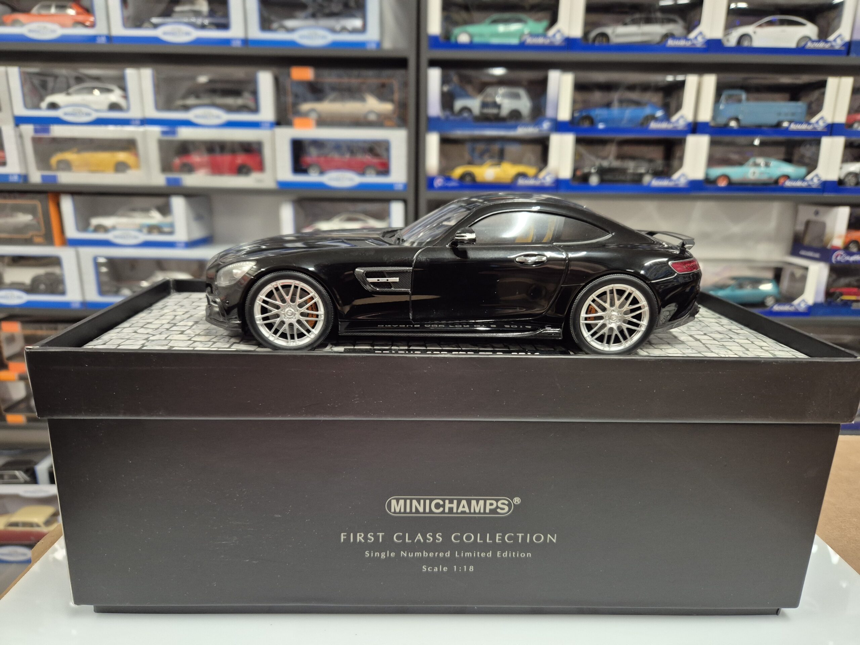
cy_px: 322
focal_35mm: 23
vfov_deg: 58.9
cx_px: 430
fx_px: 571
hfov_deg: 73.9
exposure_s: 1/100
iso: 400
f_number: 1.8
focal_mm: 5.4
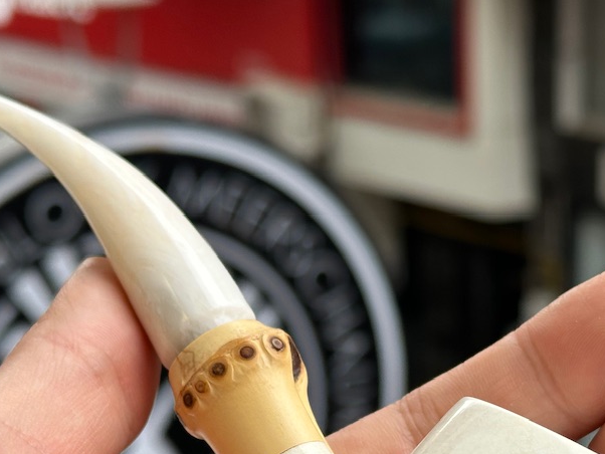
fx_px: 1783
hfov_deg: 19.3
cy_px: 416
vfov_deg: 14.4
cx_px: 313
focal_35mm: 102
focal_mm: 6.86
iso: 64
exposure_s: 1/450
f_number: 1.78
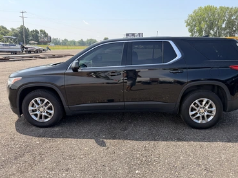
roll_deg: +1.6
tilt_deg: -10.6
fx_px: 179
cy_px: 90
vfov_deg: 53.1
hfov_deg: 67.2
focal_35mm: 26
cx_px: 128
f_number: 1.78
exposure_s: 1/2110
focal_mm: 6.76
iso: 100
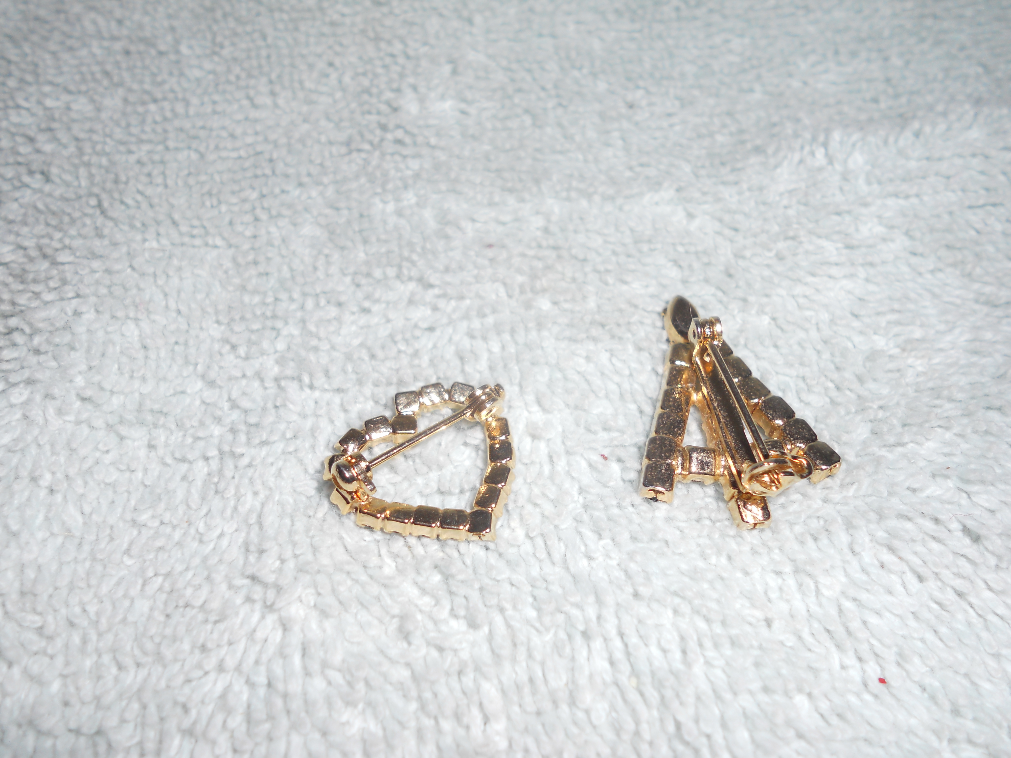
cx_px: 506
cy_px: 379
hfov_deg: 56.8
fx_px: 935
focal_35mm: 32
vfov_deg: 44.2
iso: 80
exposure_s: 1/25
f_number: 8.8
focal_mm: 5.8
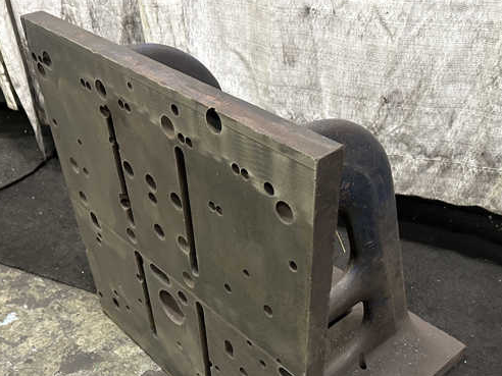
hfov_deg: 47.9
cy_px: 302
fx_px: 566
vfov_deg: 35.6
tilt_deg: -40.5
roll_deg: +3.2
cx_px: 248
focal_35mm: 39
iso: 500
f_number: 1.78
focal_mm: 6.86
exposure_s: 1/60
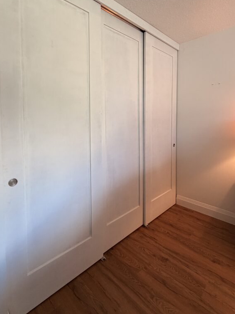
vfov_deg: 83.8
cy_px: 128
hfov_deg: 68.7
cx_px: 116
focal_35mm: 19
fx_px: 172
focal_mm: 2.22
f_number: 2.2
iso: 200
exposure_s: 1/60
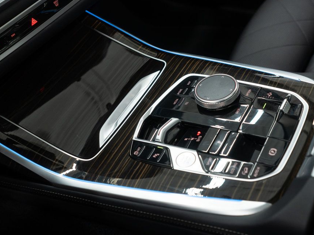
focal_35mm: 48
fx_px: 435
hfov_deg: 39.7
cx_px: 161
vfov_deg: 30.2
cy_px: 114
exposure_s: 1/50
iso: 640
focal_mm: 28
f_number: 3.2
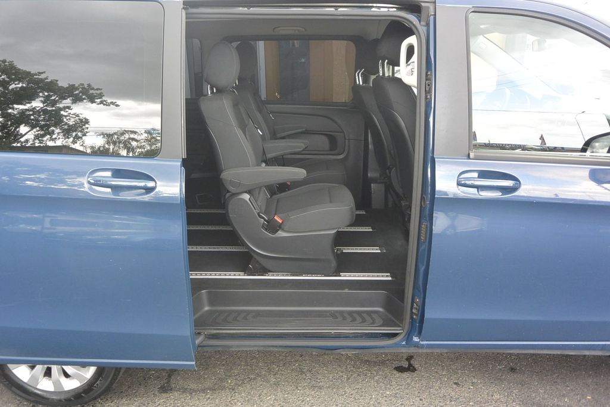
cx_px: 305
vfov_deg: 47.9
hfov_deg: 67.4
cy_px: 204
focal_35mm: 27
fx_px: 458
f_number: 3.5
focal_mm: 10
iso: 400
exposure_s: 1/125
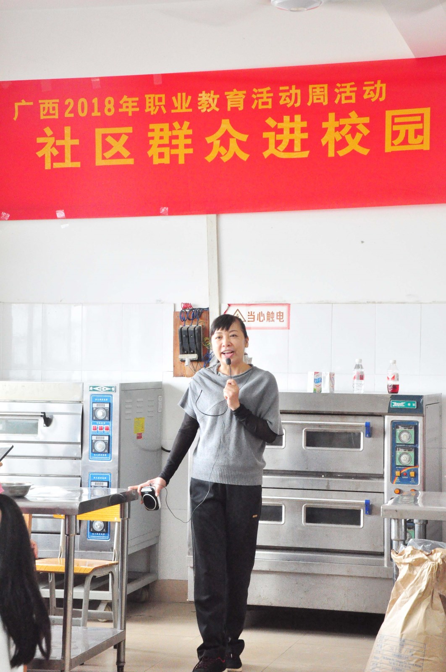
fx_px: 1454
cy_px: 336
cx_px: 223
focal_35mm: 78
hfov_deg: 17.4
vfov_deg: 26.0
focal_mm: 52
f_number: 10
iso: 3200
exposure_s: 1/40
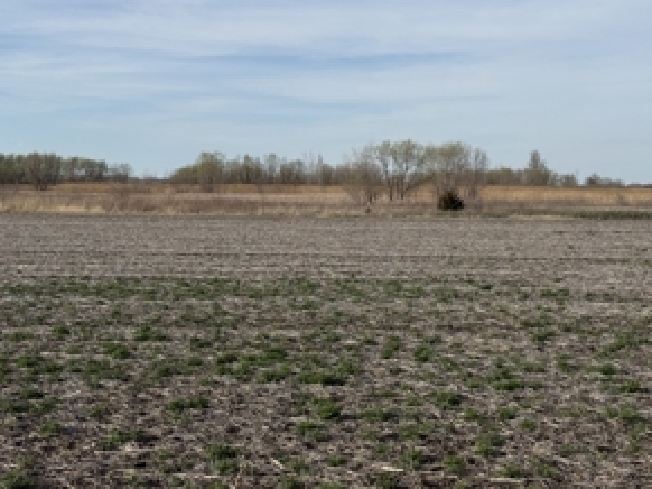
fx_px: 1243
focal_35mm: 66
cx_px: 374
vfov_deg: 22.2
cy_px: 188
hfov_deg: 29.4
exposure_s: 1/7143
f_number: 1.78
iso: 80
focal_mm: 6.76
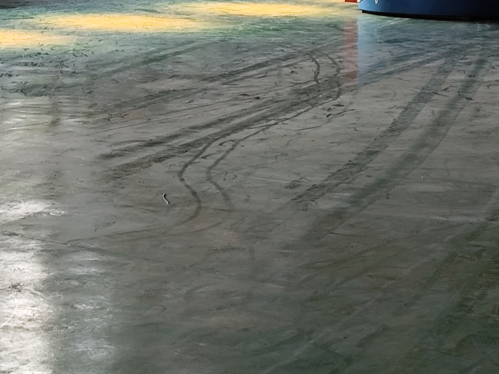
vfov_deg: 10.9
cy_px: -6
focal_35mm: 135
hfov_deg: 14.5
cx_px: 54
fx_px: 1946
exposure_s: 1/50
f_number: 1.65
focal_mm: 6.14
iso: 64
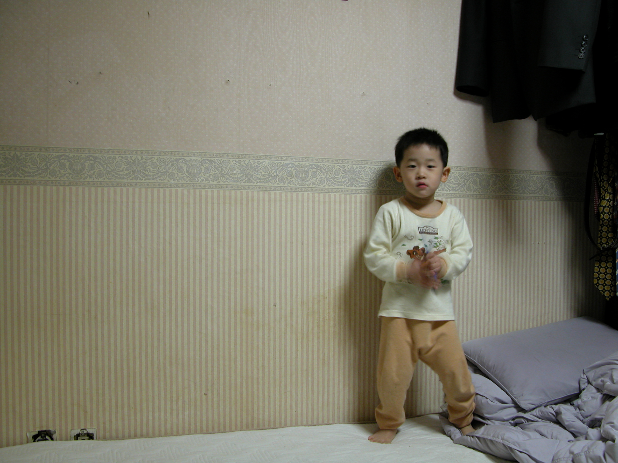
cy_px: 232
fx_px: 607
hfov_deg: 54.0
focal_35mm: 34
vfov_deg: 41.8
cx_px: 309
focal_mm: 8.9
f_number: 2.8
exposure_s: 1/4.8
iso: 100
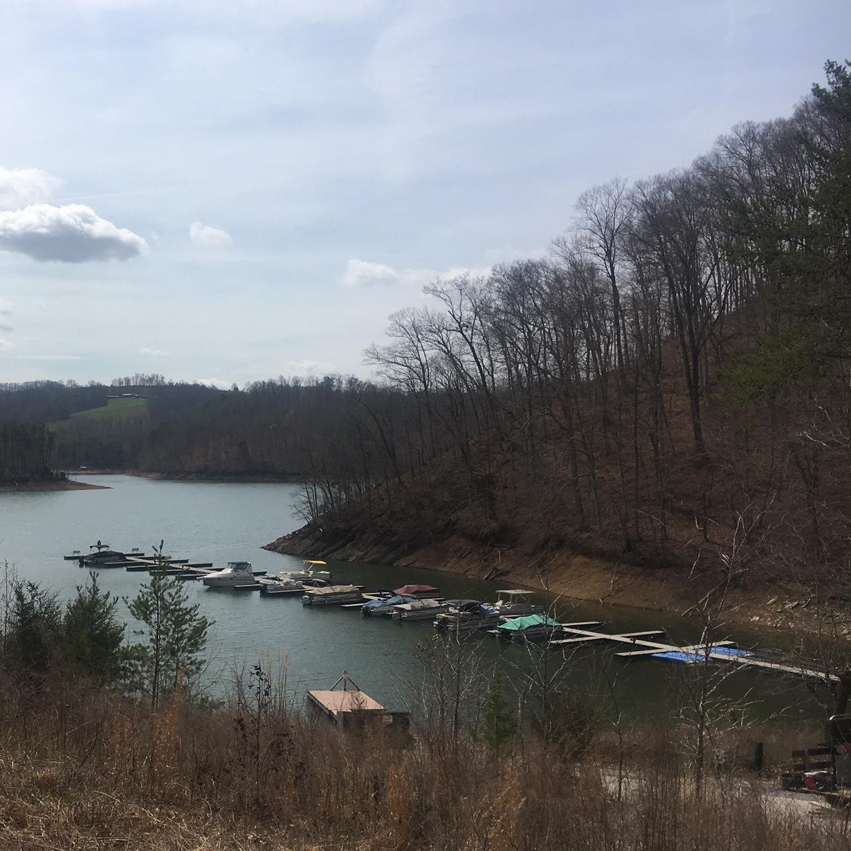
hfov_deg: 38.4
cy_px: 495
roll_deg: +0.5
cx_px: 159
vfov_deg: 39.9
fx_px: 1168
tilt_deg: -2.4
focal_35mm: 42
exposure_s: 1/3497
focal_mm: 4.15
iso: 25
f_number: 2.2
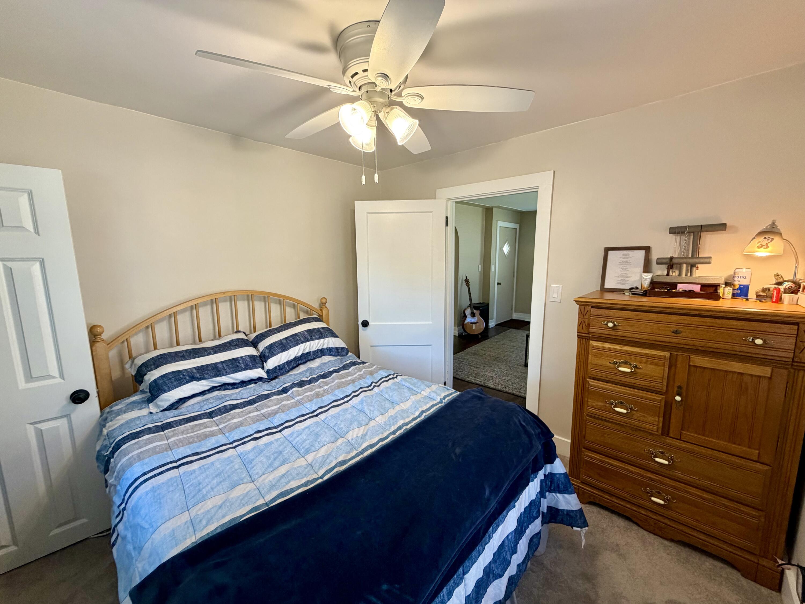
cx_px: 402
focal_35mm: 14
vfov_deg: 85.7
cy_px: 302
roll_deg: +1.4
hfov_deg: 102.1
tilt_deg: -9.0
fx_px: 326
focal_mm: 2.22
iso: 250
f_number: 2.2
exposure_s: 1/120
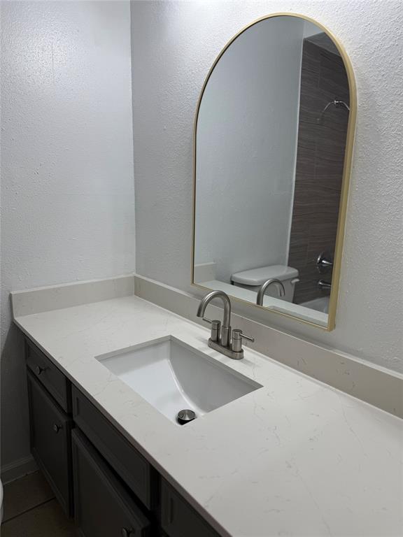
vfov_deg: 71.6
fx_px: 373
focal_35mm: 24
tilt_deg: -12.7
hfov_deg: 56.8
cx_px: 202
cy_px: 268
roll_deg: -2.2
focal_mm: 6.76
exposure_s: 1/194
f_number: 1.78
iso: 64
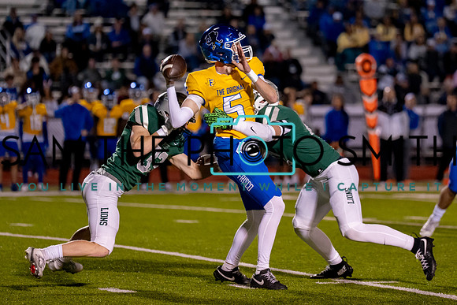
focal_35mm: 246
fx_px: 3130
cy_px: 100
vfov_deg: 5.6
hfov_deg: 8.3
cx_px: 281
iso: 3200
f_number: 2.8
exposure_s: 1/1000
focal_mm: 163
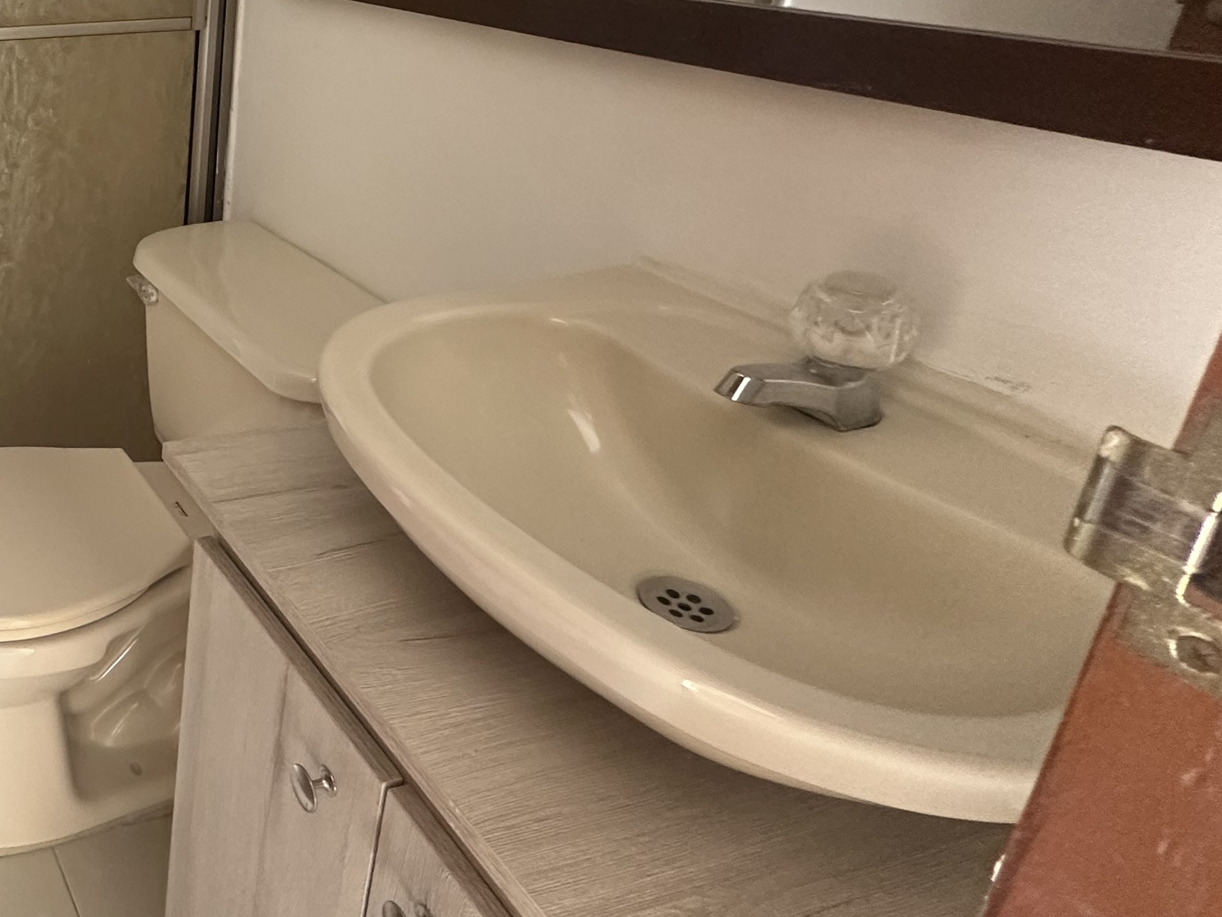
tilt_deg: -18.6
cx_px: -31
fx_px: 1024
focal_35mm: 29
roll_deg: +0.3
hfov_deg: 49.0
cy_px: 210
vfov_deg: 46.2
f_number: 2.2
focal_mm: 2.22
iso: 320
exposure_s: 1/69
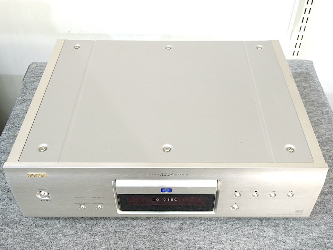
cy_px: 125
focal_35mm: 37
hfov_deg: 50.1
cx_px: 166
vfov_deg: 38.7
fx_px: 356
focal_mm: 6.7
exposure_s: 1/10
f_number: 3.7
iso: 200
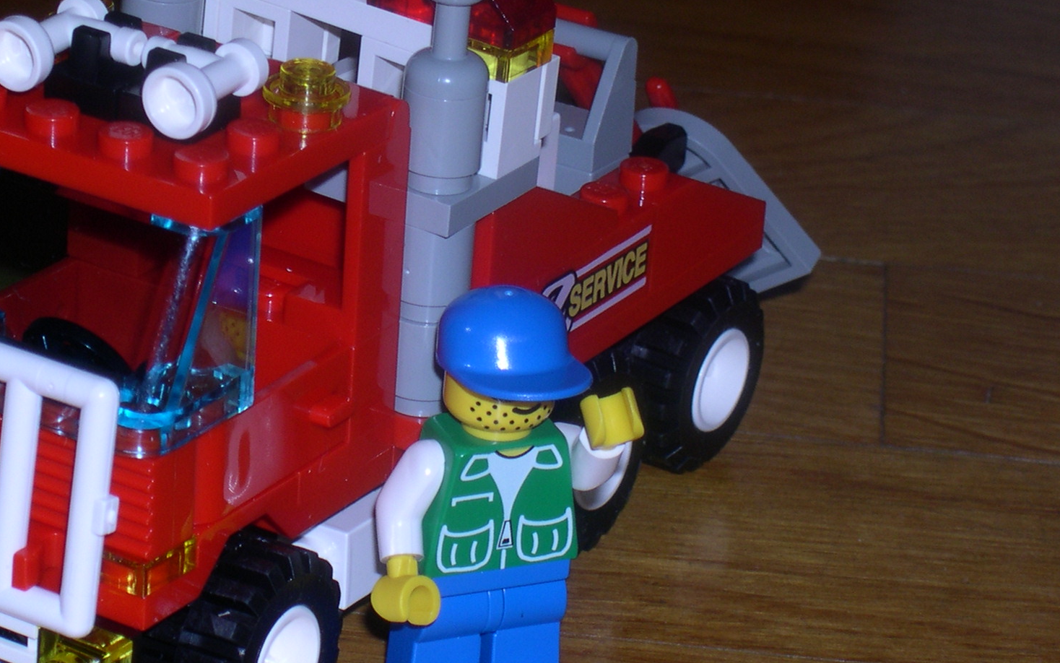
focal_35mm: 187
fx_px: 5403
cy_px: 330
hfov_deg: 11.2
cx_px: 378
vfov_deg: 7.0
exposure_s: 1/60
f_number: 13.4
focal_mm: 24
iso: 100
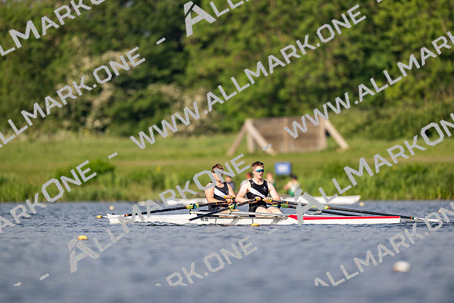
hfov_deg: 3.4
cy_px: 152
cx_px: 227
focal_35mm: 600
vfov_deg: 2.3
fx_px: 7568
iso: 250
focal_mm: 600
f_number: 4
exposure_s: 1/2500
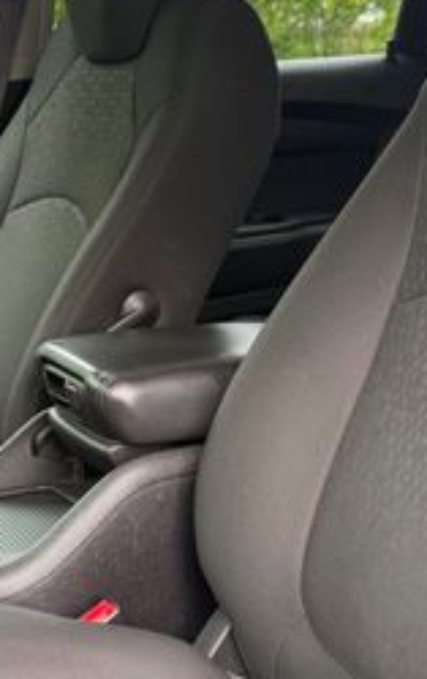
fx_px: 1206
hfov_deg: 19.6
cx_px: 30
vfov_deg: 31.5
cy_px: 310
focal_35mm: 65
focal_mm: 6.76
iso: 80
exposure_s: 1/183
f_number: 1.78
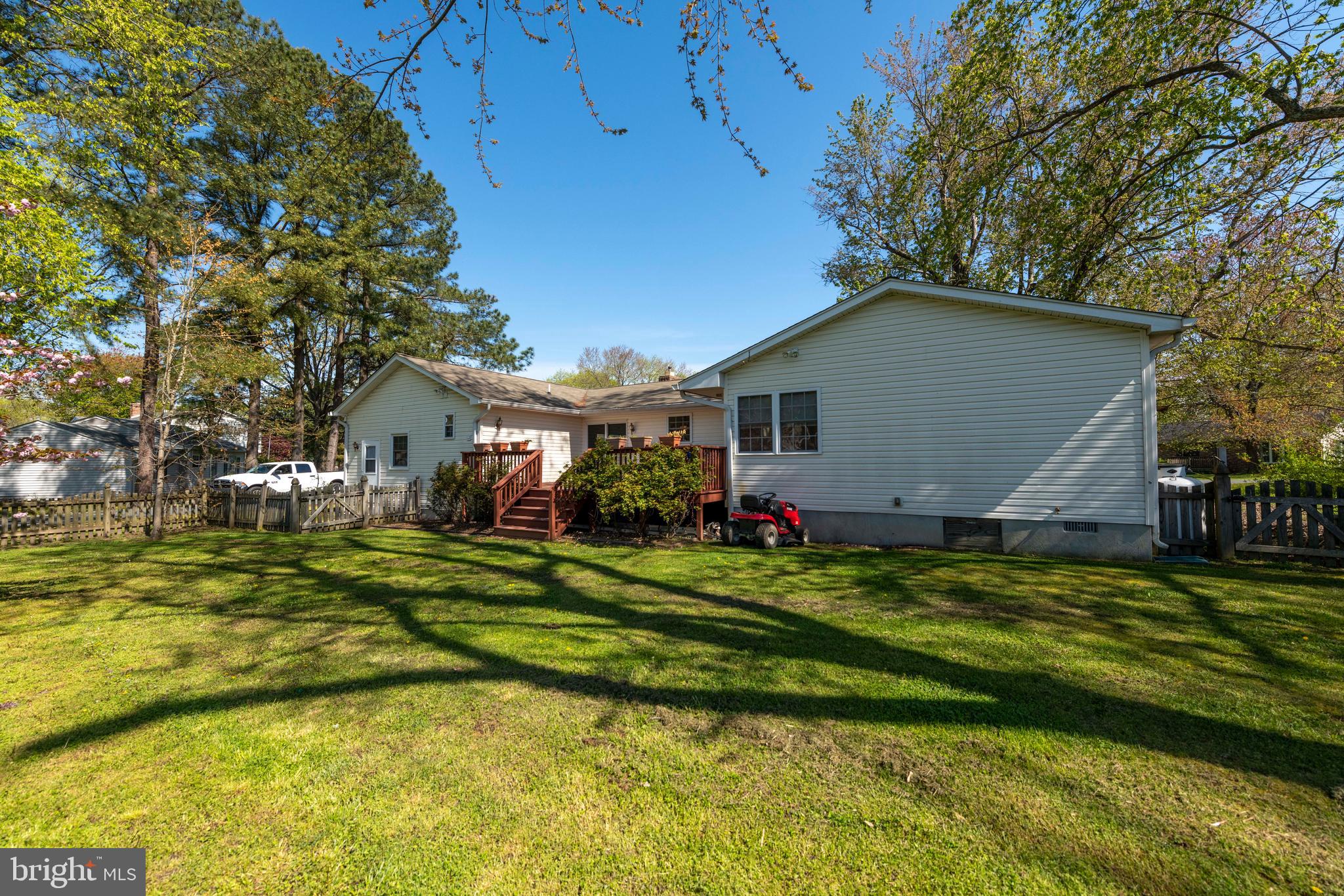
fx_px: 523
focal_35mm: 14
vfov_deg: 81.2
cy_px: 448
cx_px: 672
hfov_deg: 104.3
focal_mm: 14
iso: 200
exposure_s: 1/1250
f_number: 5.6
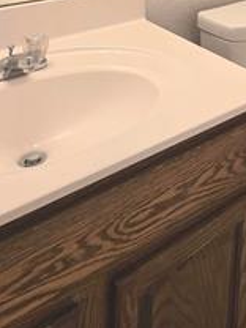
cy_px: -93
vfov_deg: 31.2
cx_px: 276
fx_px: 455
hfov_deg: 27.5
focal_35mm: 48
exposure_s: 1/120
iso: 160
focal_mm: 2.2
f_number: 1.9
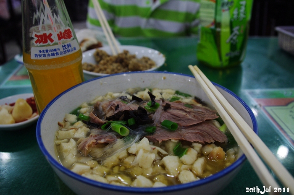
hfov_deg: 60.3
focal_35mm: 31
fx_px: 253
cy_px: 98
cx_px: 147
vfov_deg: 42.2
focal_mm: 21.25
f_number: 5
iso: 800
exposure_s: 1/200
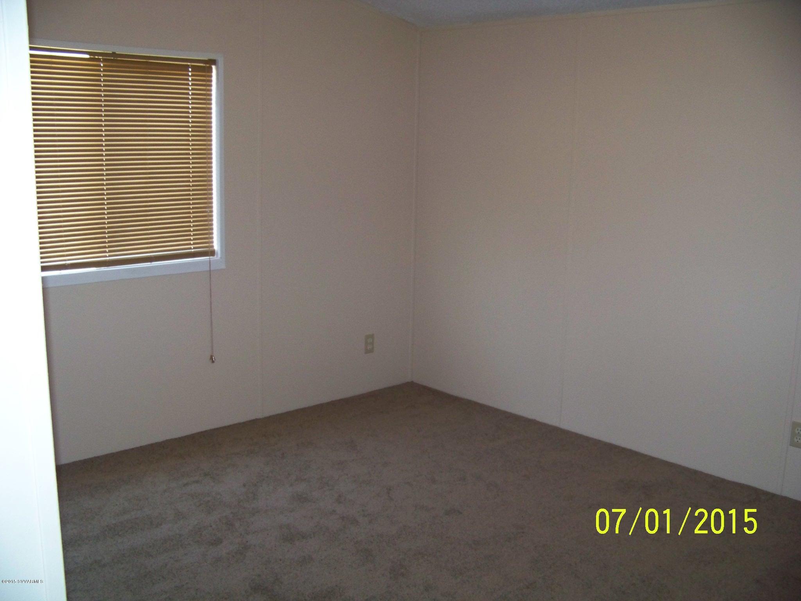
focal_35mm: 36
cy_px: 300
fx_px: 833
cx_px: 400
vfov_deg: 39.7
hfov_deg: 51.4
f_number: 2.8
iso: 200
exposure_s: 1/30
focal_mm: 5.85
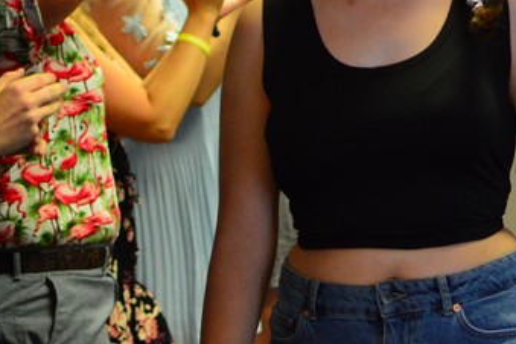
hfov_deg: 12.9
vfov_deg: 8.6
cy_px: -45
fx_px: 2272
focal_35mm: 159
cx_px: 405
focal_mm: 35
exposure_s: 1/200
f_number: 1.8
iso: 1600
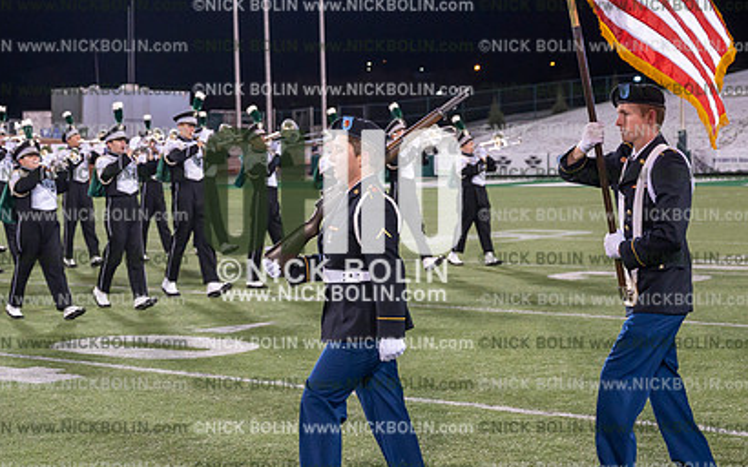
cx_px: 332
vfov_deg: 17.4
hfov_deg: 27.5
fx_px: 1528
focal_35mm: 75
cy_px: 215
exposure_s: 1/640
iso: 5000
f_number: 4.5
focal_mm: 52
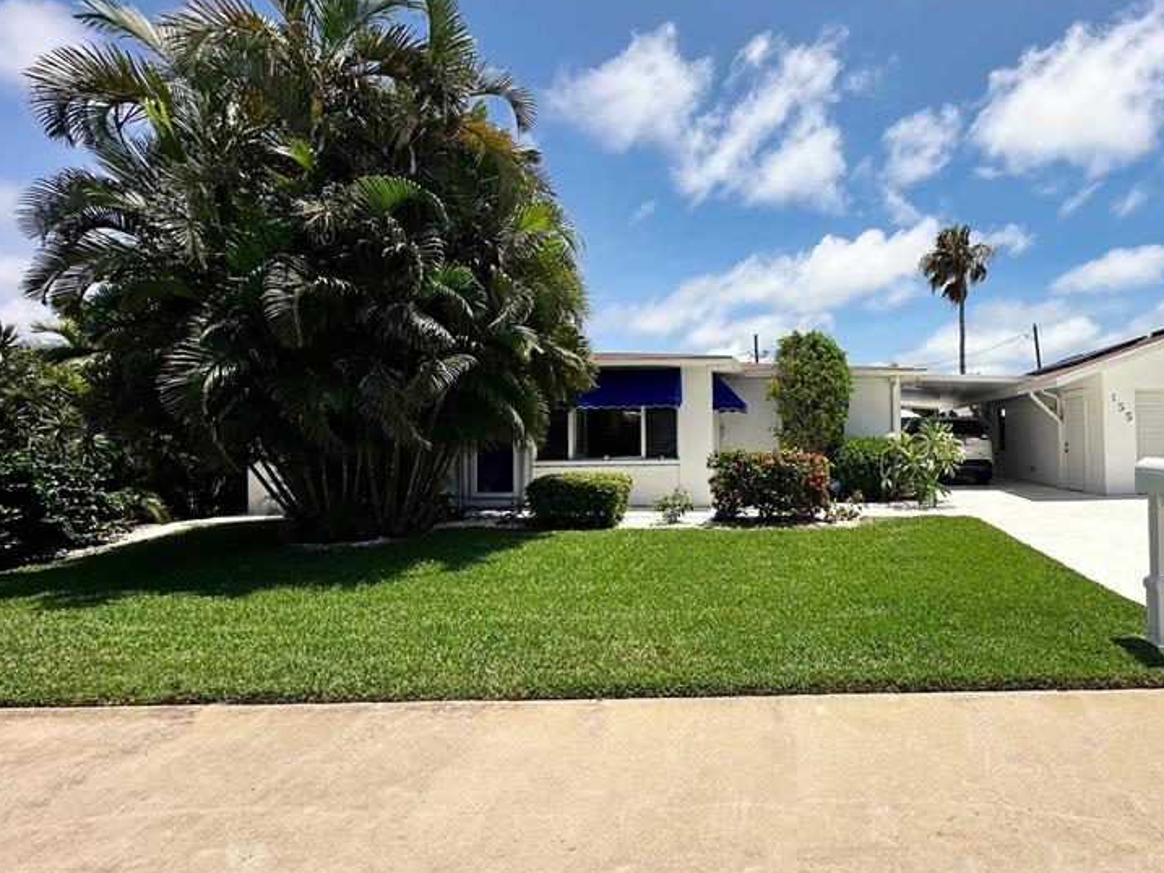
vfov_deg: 66.0
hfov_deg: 79.2
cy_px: 427
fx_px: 673
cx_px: 771
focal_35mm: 20
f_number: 2.2
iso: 50
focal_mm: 2.22
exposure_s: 1/2817
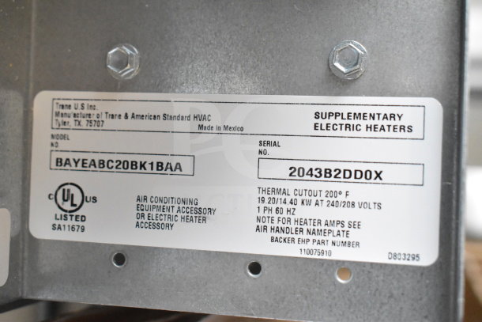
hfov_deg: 35.0
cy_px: 161
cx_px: 241
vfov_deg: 23.8
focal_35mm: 57
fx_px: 763
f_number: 6.3
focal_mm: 38
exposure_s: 1/800
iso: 6400
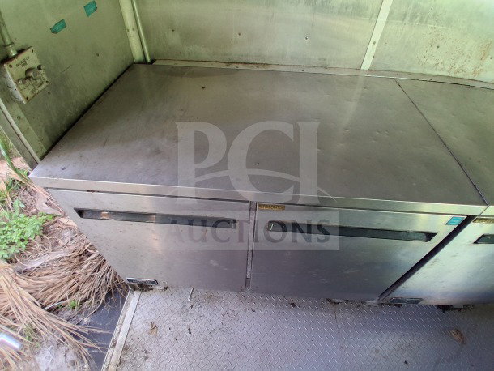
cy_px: 186
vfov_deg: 74.8
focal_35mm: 17
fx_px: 243
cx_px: 247
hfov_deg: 91.0
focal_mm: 1.4
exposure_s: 1/40
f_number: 2.2
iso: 200
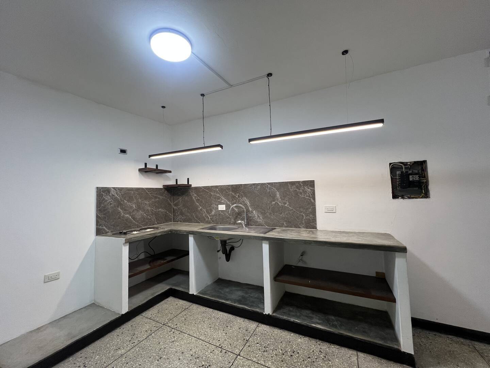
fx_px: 184
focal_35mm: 13
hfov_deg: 106.2
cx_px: 245
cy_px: 184
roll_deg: +1.8
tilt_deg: +3.2
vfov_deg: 89.9
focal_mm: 1.57
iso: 100
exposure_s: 1/120
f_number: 1.8
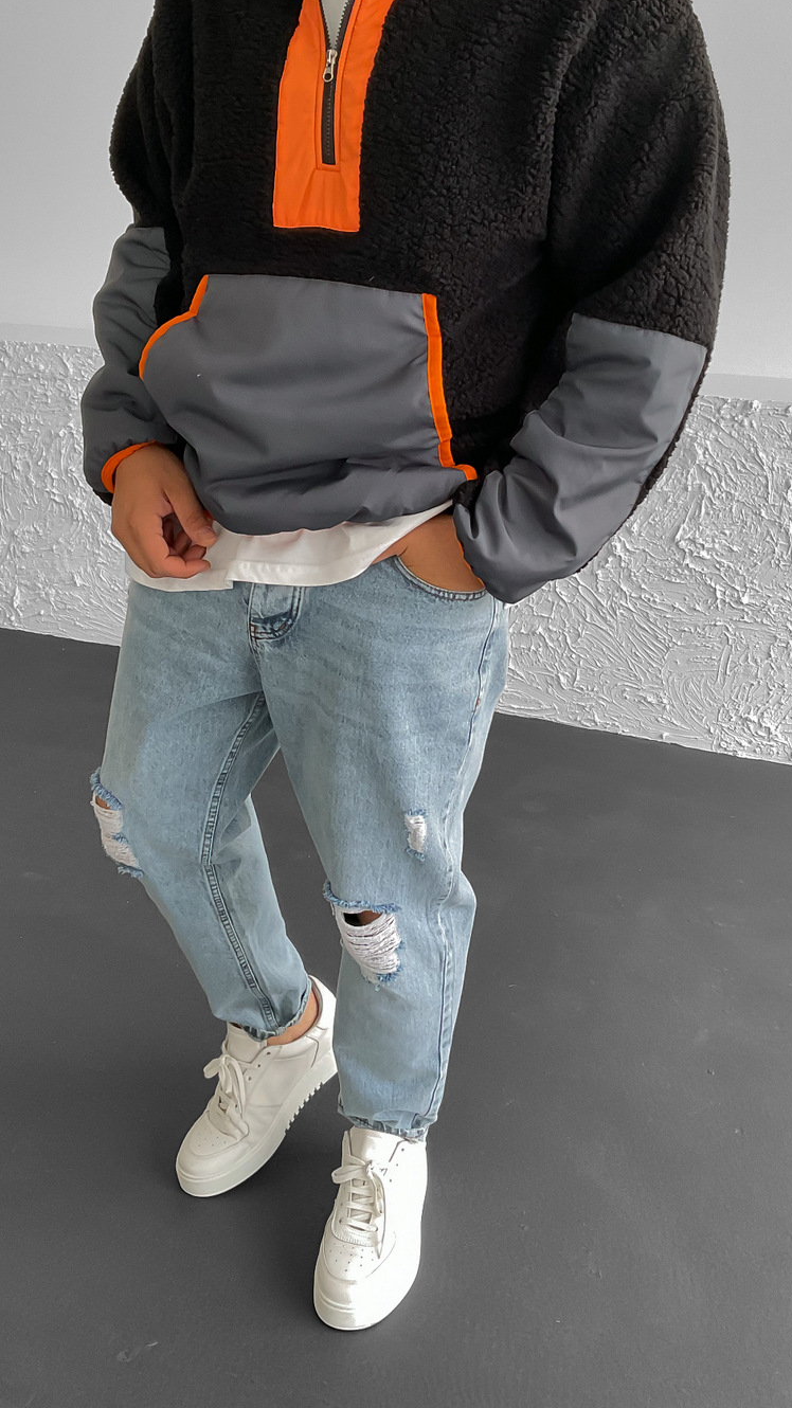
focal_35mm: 38
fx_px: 1419
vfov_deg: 52.5
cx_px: 364
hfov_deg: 31.2
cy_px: 570
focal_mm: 3
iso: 64
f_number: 1.8
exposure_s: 1/100
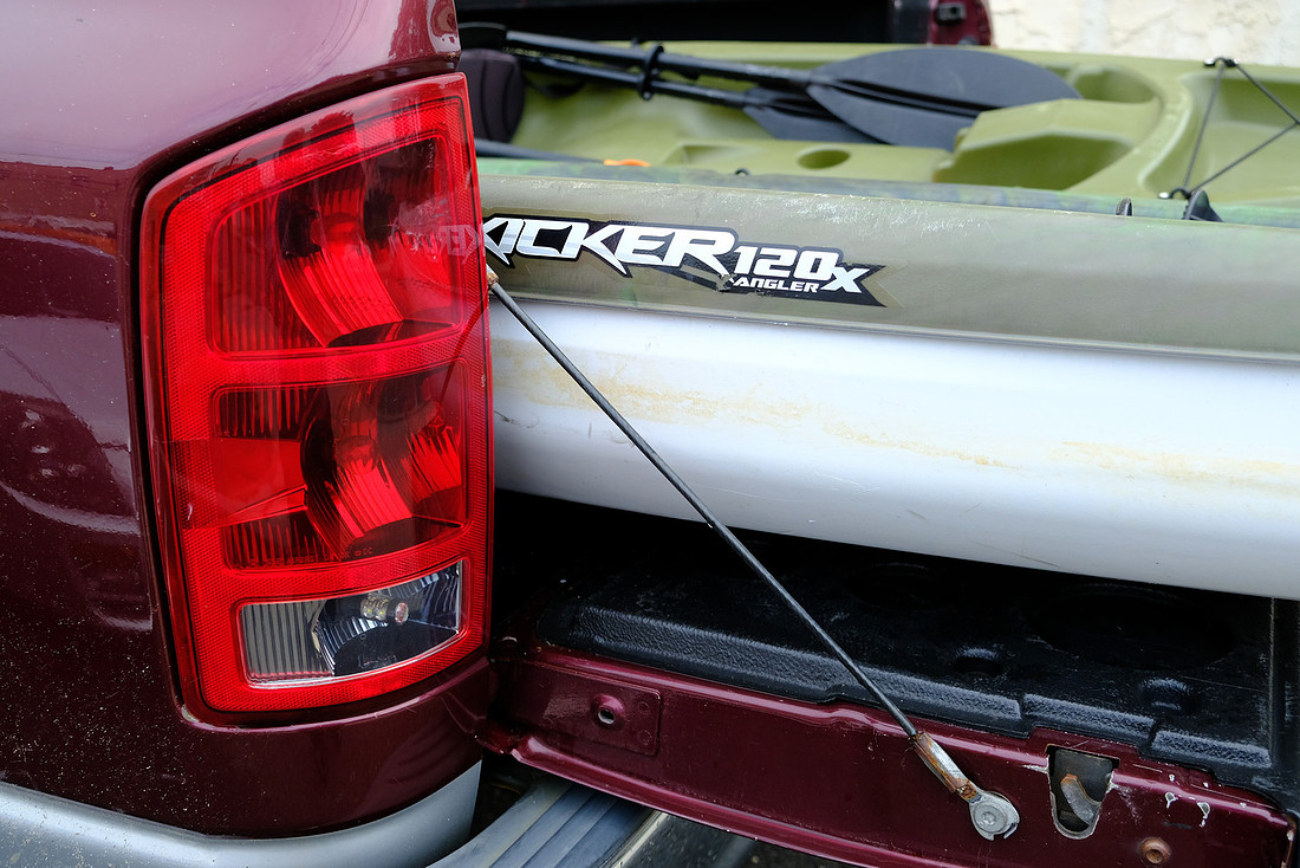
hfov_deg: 57.2
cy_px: 434
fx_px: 1192
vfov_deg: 40.0
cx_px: 650
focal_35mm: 33
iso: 800
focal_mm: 22.3
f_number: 3.6
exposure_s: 1/1300
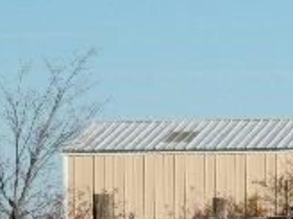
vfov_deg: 2.3
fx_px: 5426
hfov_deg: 3.1
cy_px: 158
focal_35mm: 641
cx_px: 561
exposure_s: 1/800
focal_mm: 29.2
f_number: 6
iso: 125
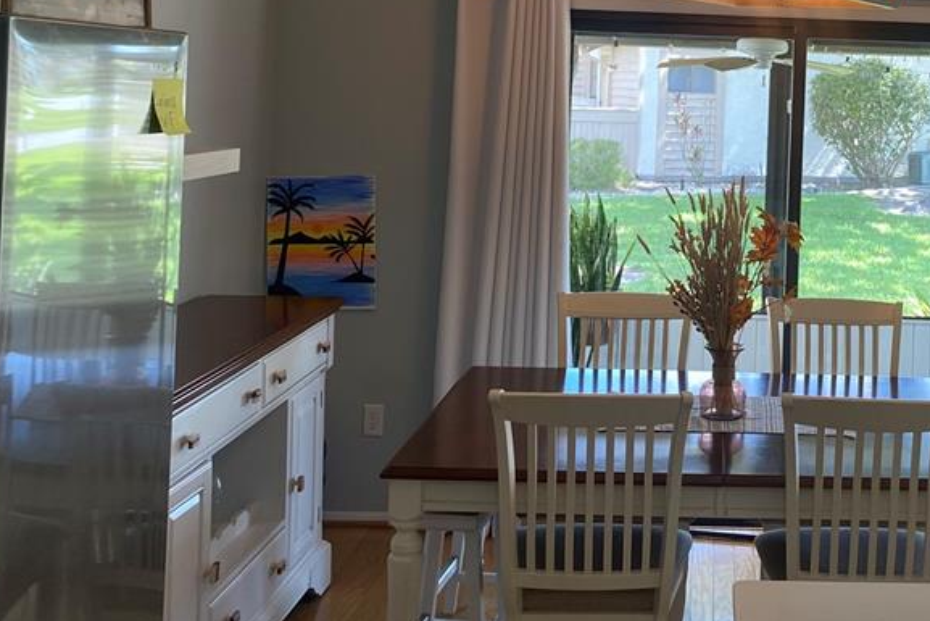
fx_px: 1240
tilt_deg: +0.0
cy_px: 85
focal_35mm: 48
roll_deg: -2.8
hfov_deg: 39.4
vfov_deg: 27.3
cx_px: 756
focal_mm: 4.25
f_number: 1.8
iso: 100
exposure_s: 1/120
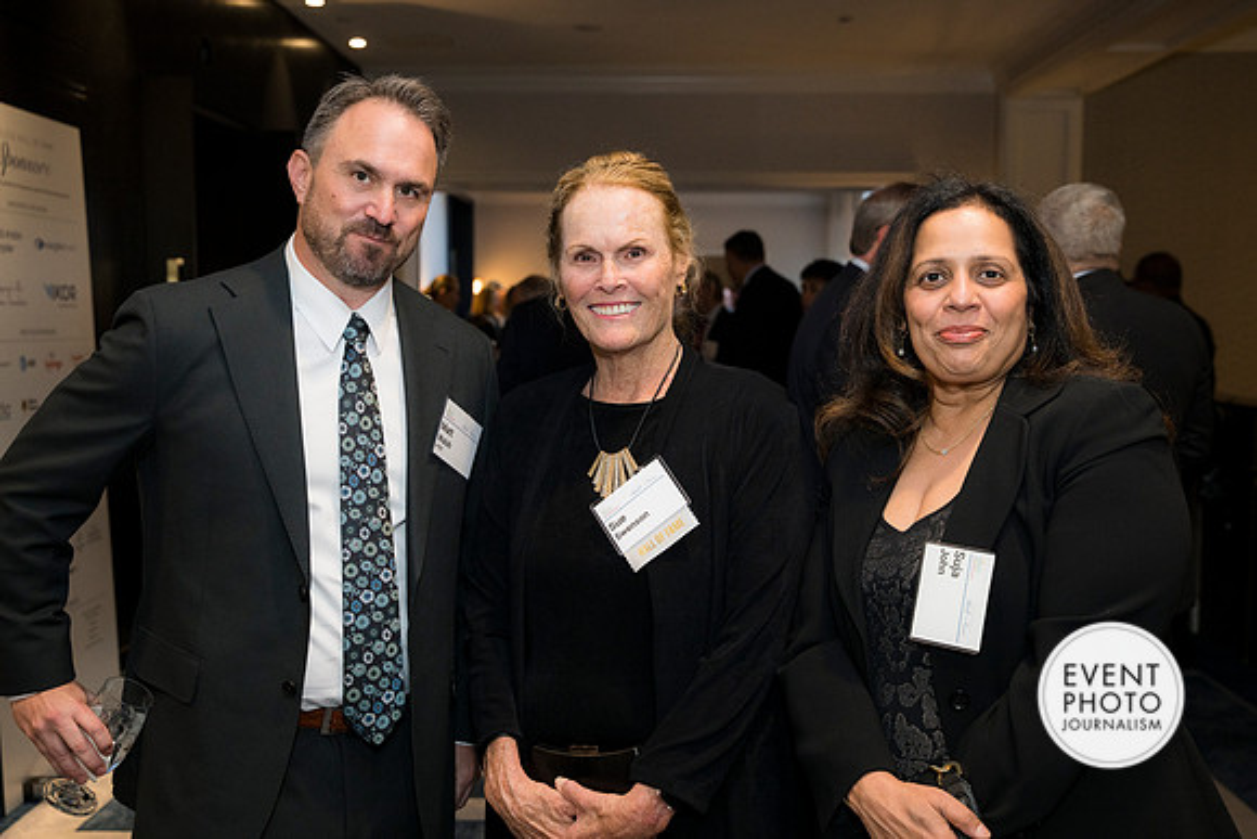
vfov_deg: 34.2
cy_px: 420
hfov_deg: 49.5
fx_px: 1362
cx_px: 628
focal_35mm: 39
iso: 800
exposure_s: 1/125
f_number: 4
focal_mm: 39
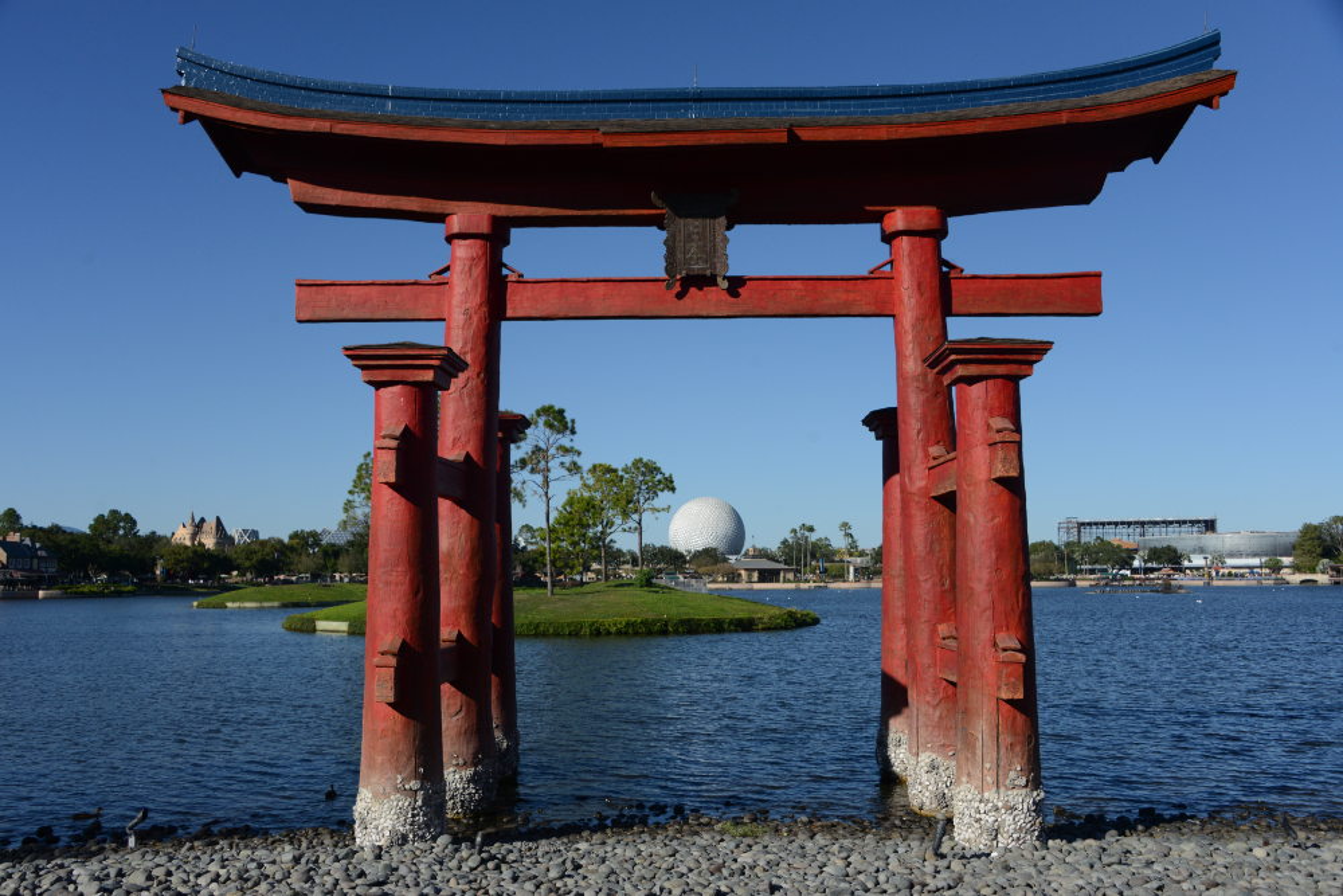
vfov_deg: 41.1
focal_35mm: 32
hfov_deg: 58.7
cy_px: 448
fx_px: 1194
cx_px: 672
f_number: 7.1
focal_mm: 32
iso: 500
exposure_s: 1/2500
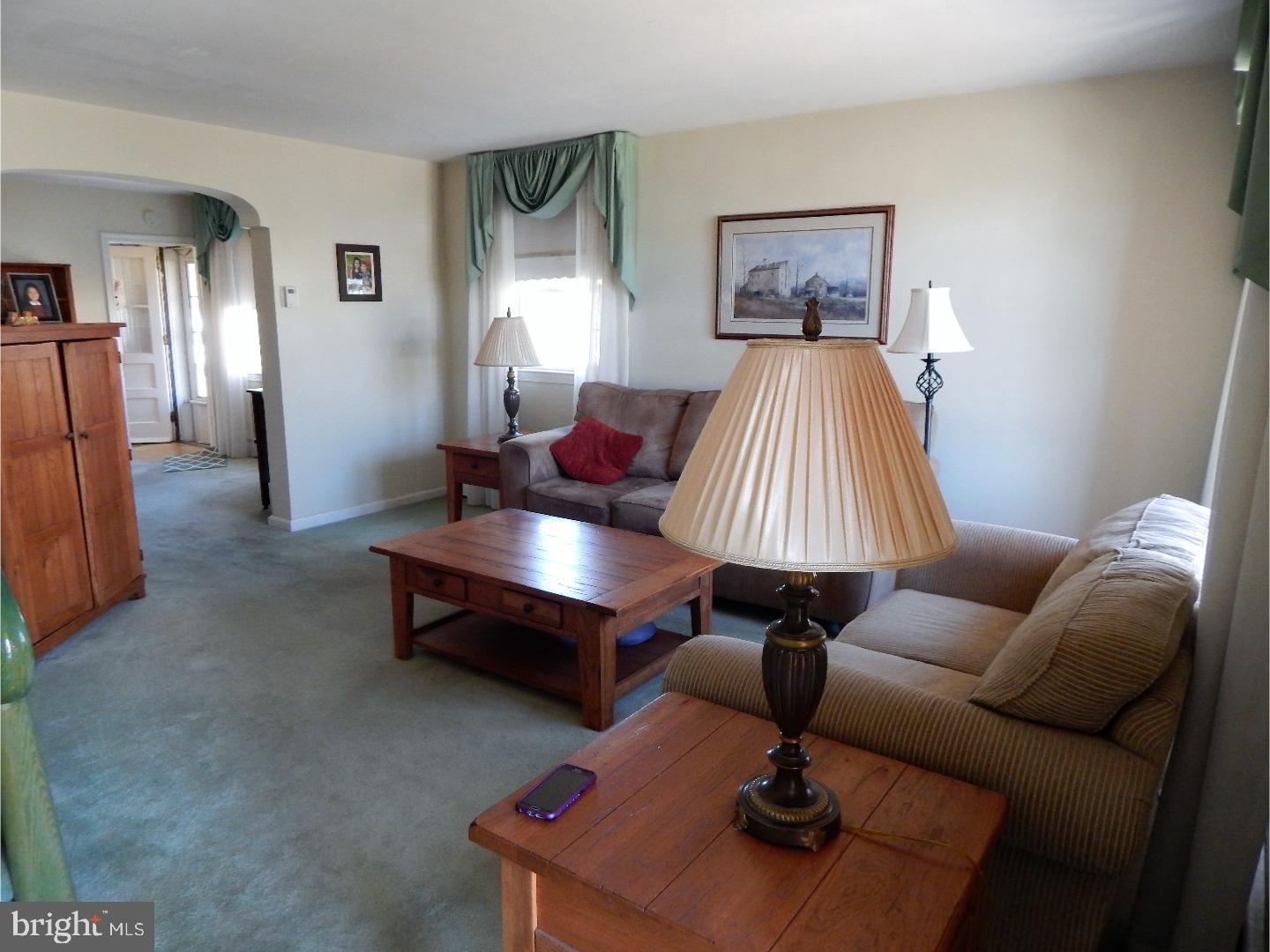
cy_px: 476
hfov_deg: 76.4
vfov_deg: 61.1
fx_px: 807
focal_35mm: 22
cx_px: 635
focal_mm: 4
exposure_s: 1/30
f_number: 3
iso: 360
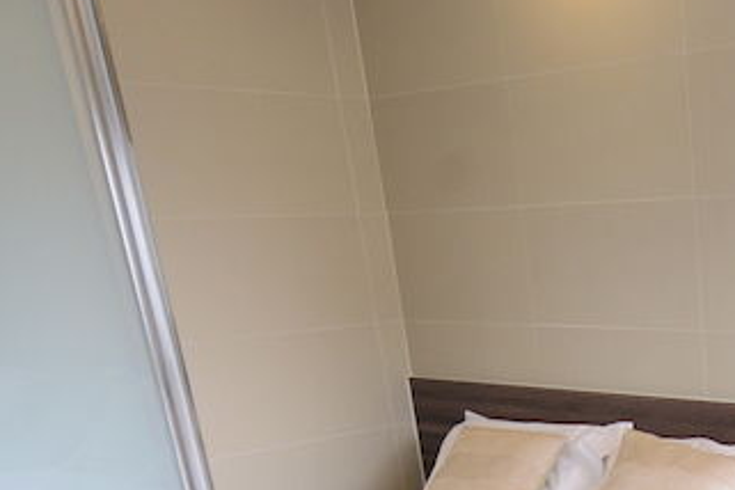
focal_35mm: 56
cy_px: 690
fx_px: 1143
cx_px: 811
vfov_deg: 21.2
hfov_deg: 31.6
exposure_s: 1/160
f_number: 4.5
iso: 1000
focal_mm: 18
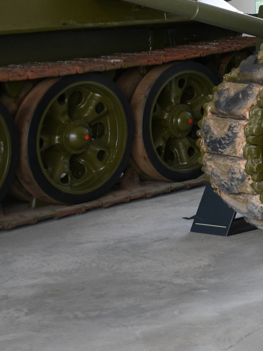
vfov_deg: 16.1
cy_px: -37
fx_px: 1205
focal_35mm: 119
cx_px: 628
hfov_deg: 10.7
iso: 250
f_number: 3.5
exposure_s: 1/50
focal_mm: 22
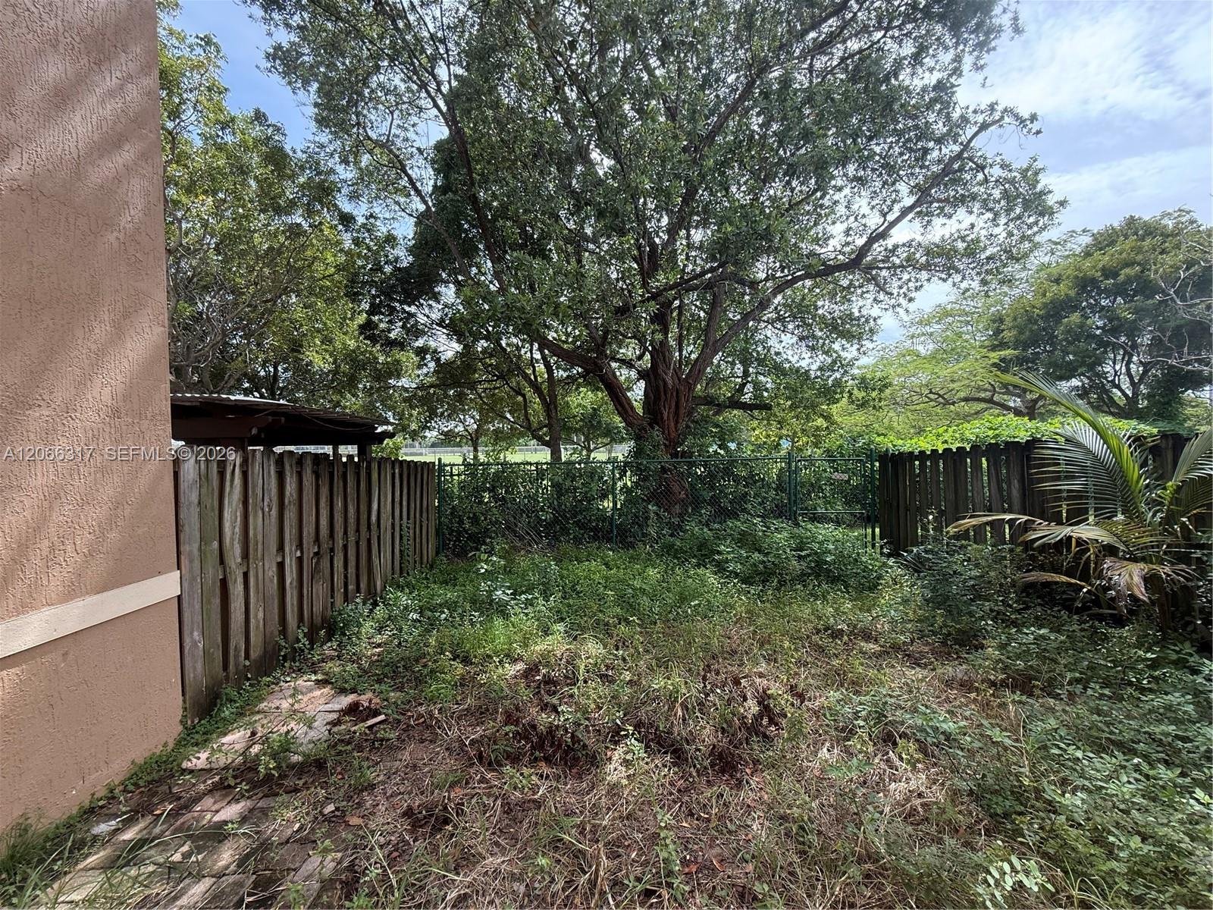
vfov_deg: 85.7
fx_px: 491
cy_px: 455
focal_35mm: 14
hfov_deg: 102.1
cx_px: 606
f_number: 2.2
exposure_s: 1/323
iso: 64
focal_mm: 2.22
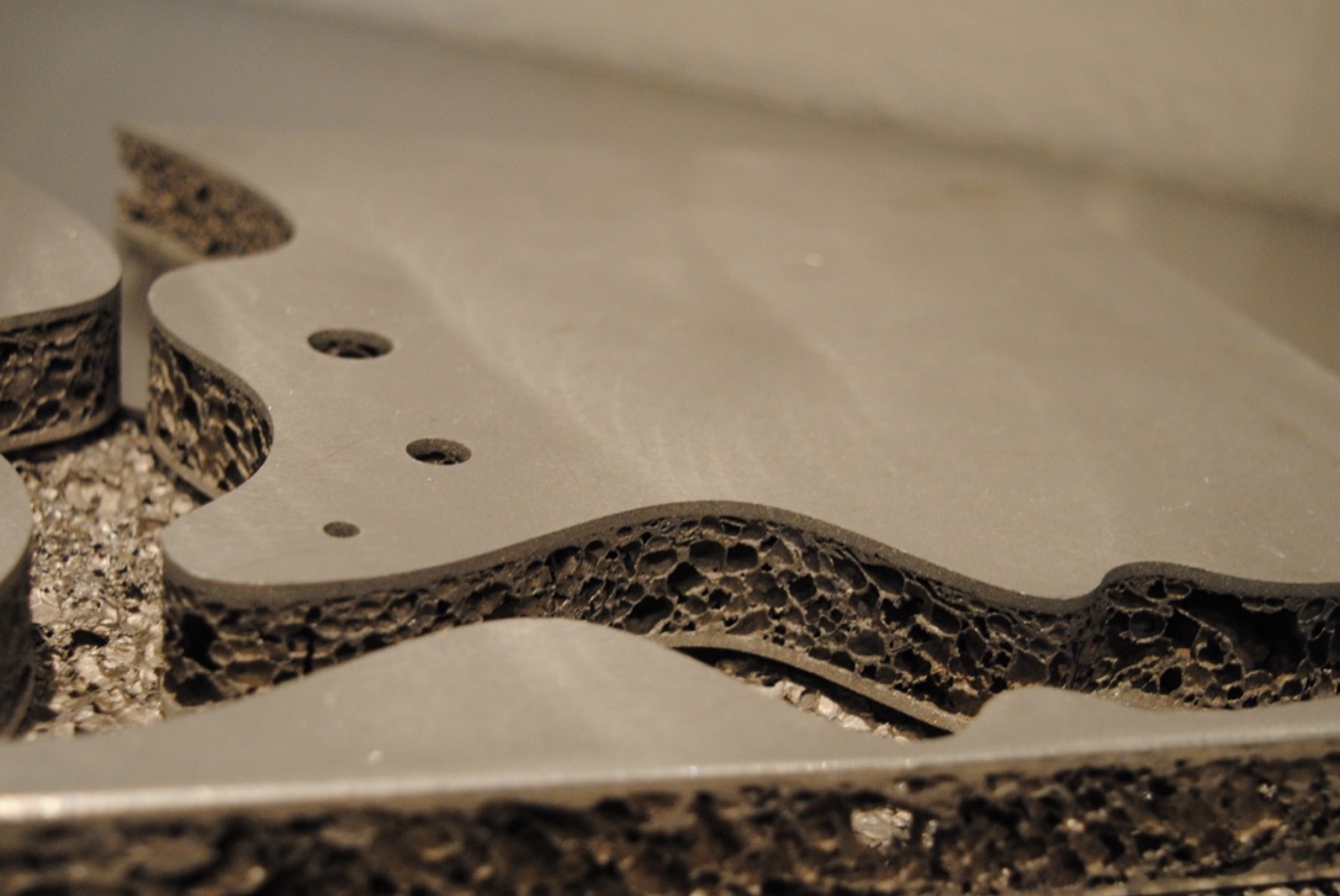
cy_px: 534
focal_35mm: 53
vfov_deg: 25.5
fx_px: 1975
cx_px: 588
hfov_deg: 37.4
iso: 400
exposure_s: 1/25
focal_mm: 24
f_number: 4
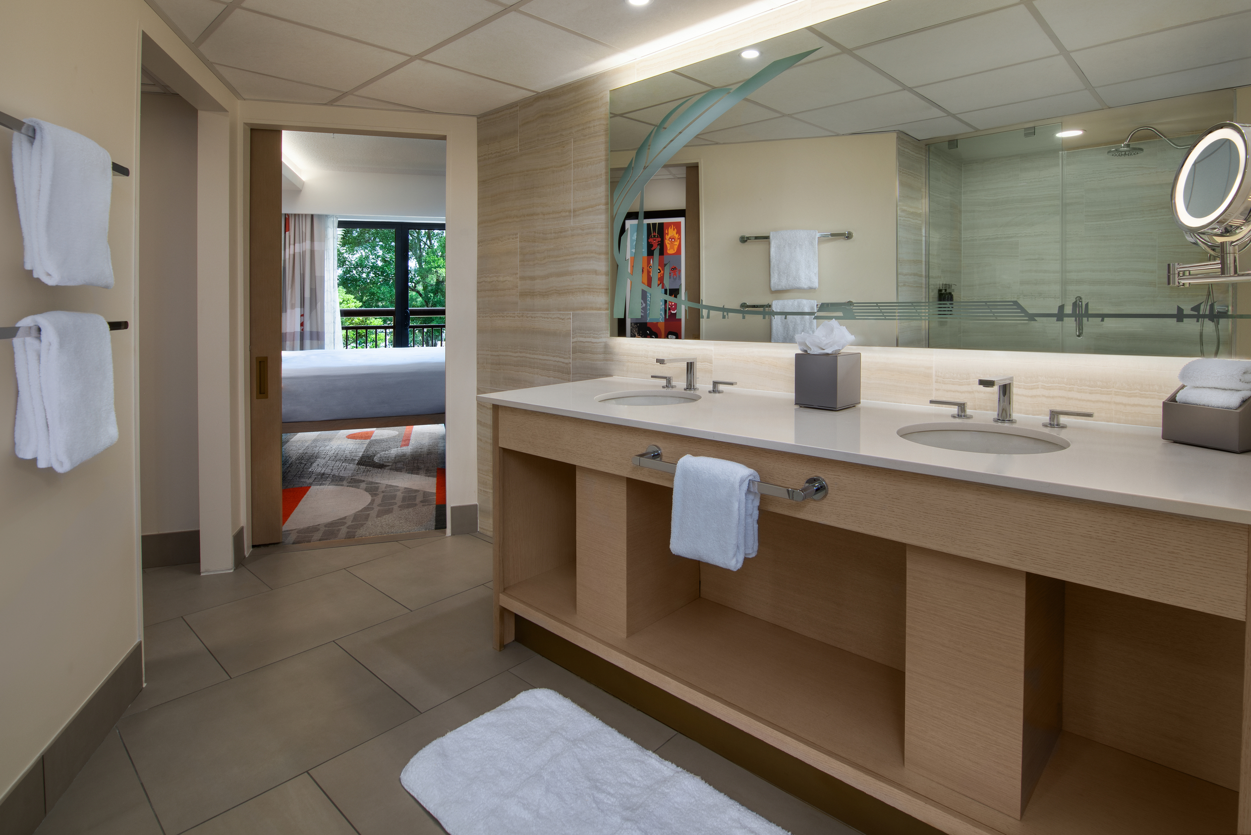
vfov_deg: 81.3
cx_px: 626
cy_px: 418
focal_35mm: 14
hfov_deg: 104.2
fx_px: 487
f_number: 11
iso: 200
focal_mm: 14
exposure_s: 1/8
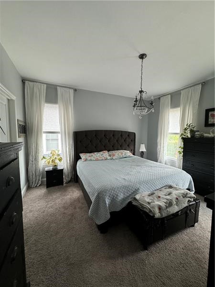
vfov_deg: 102.1
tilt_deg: -4.3
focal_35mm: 14
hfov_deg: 85.7
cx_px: 108
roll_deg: +0.6
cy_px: 144
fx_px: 116
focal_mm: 2.22
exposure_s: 1/60
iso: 400
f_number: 2.2
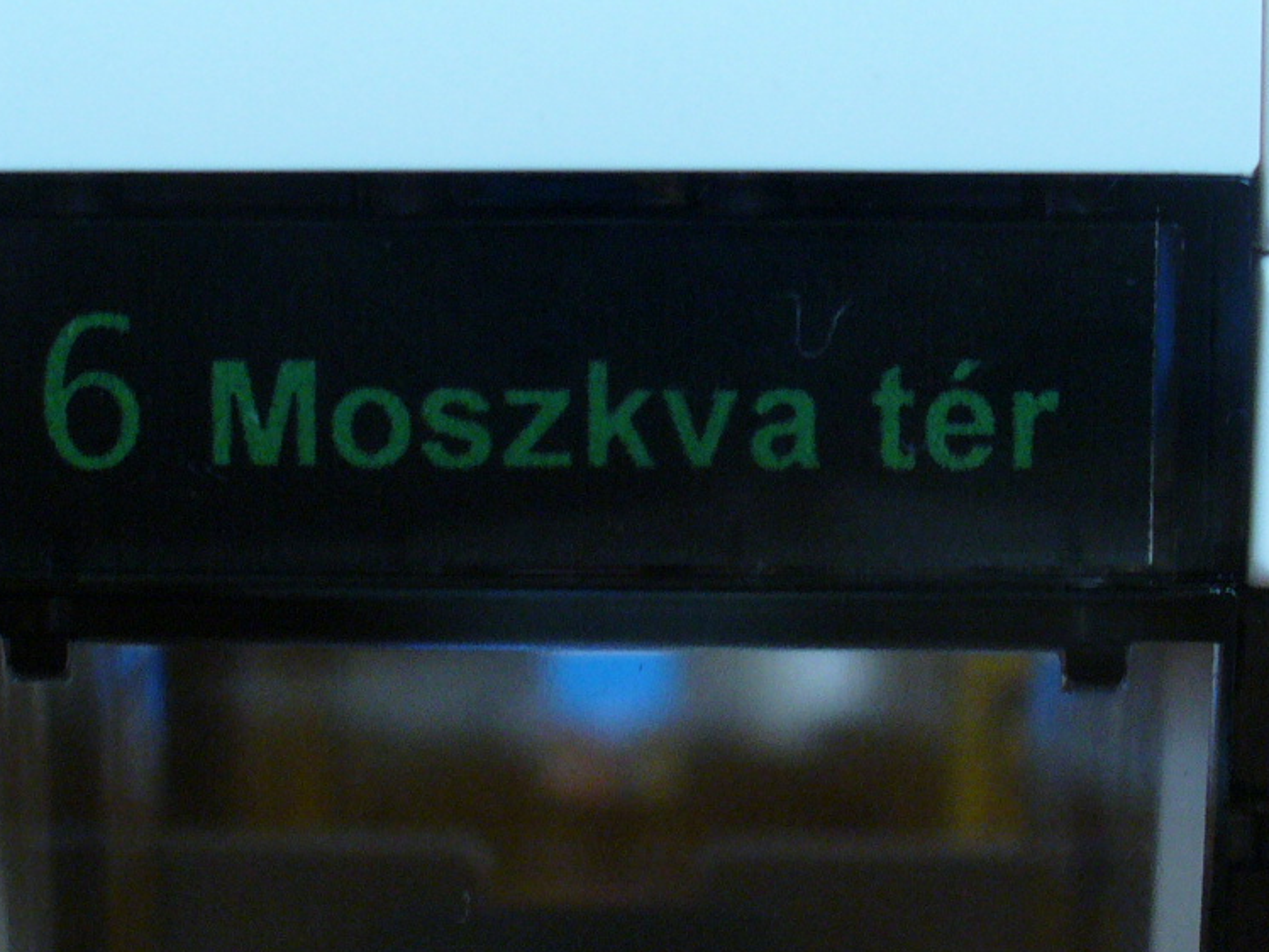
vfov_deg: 18.7
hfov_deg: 24.7
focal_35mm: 79
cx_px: 557
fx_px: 2897
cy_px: 430
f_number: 2.8
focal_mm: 6.1
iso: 200
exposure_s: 1/30
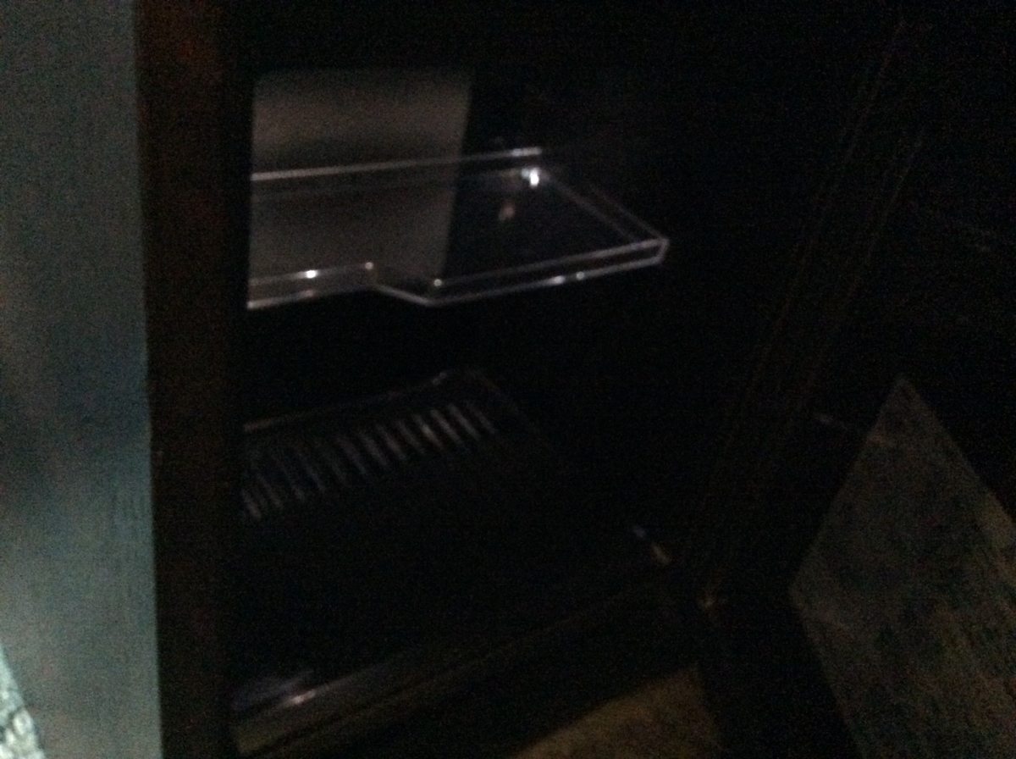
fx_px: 938
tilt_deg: -34.5
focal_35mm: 32
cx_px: 508
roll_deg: -13.3
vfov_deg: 44.0
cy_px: 380
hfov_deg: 56.9
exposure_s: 1/15
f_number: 2.4
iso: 800
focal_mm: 3.3
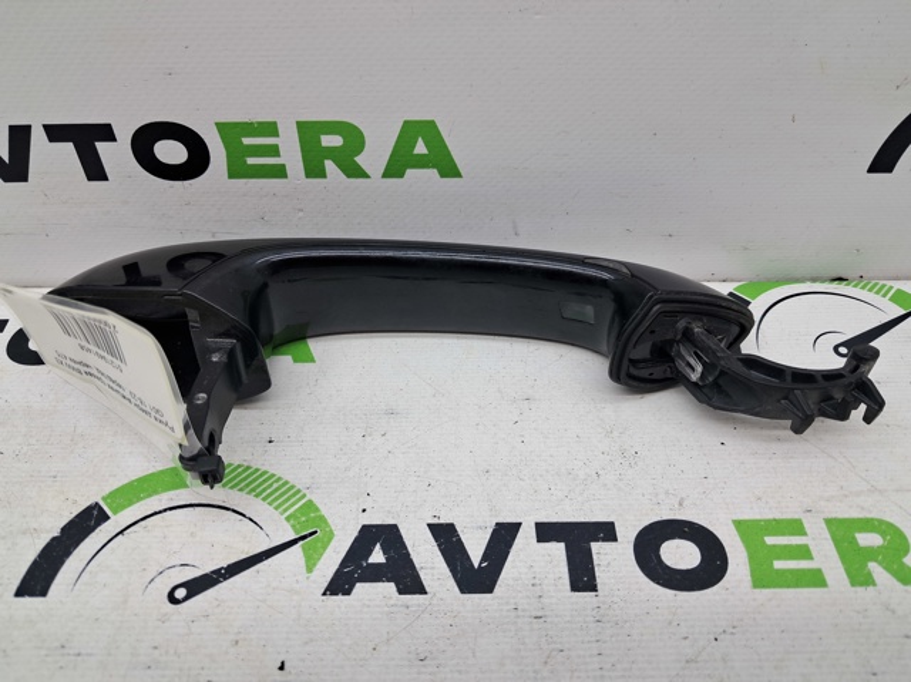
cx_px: 456
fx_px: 710
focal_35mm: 27
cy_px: 341
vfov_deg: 51.3
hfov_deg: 65.4
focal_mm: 4
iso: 50
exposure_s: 1/50
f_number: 1.8
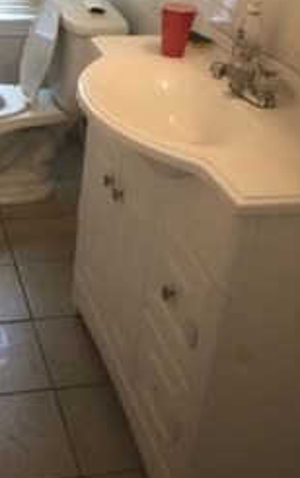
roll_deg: -1.2
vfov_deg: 34.9
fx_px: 758
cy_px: 173
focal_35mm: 58
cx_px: 37
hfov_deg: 21.9
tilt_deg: -23.6
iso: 40
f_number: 1.8
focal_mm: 3.99
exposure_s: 1/20
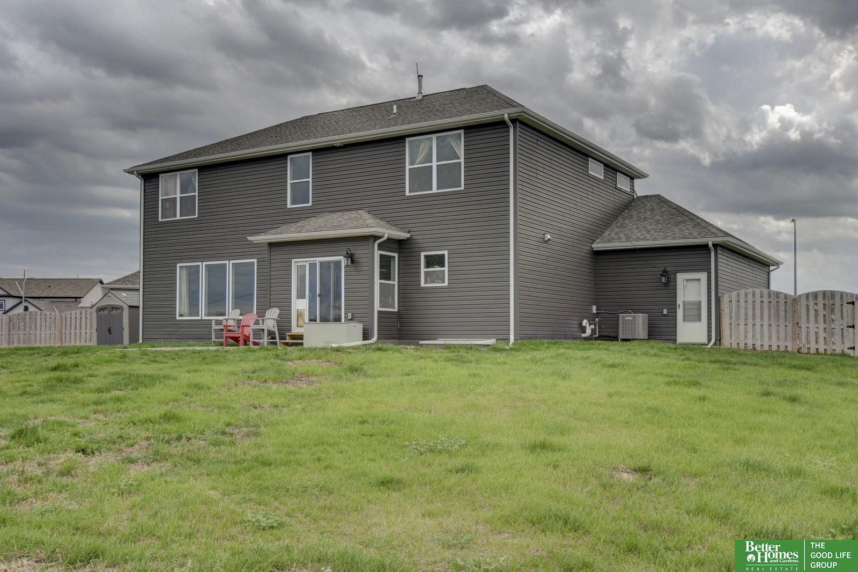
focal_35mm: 33
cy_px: 286
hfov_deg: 57.2
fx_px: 786
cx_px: 429
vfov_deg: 40.0
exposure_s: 1/320
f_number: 8
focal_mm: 22
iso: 400
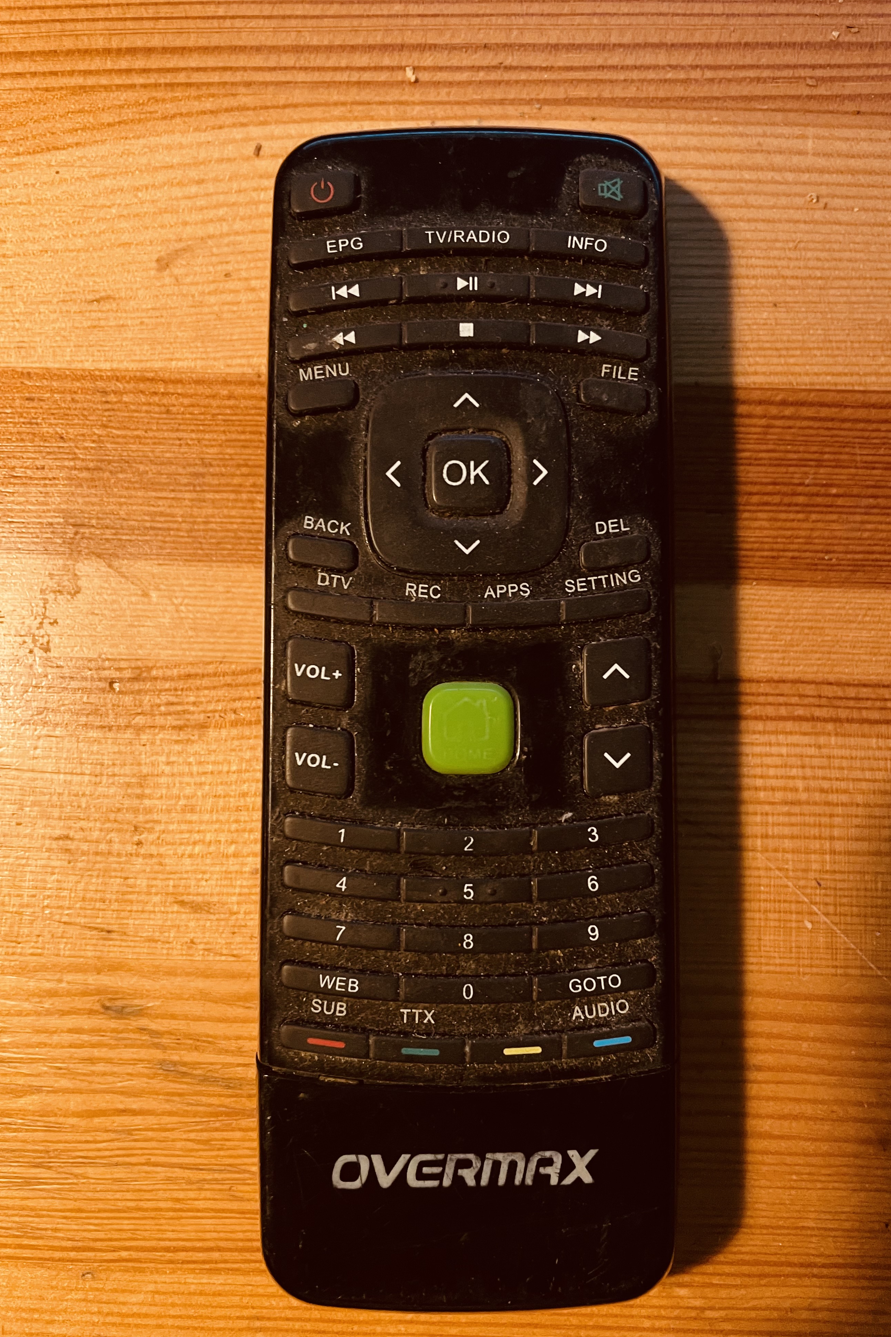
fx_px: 1039
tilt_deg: -86.0
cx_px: 498
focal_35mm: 28
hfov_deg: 46.3
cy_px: 666
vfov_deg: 65.5
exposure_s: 1/50
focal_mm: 4.2
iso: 250
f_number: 1.6
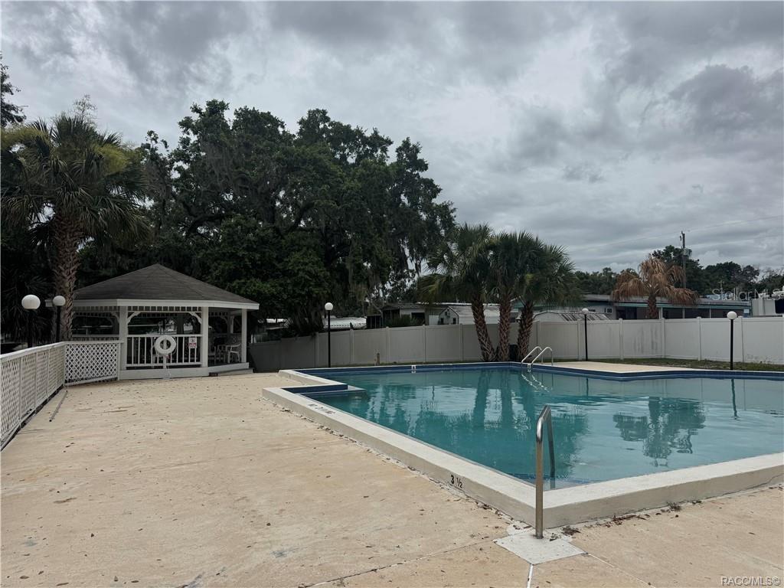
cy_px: 294
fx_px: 544
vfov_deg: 56.8
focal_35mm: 24
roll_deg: -0.4
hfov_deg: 71.6
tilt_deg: +3.0
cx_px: 392
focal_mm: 6.76
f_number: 1.78
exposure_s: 1/9009
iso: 80
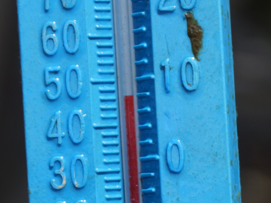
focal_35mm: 90
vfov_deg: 16.5
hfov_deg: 21.9
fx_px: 701
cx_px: 139
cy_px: 101
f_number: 5.6
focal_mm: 55
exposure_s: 1/125
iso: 100
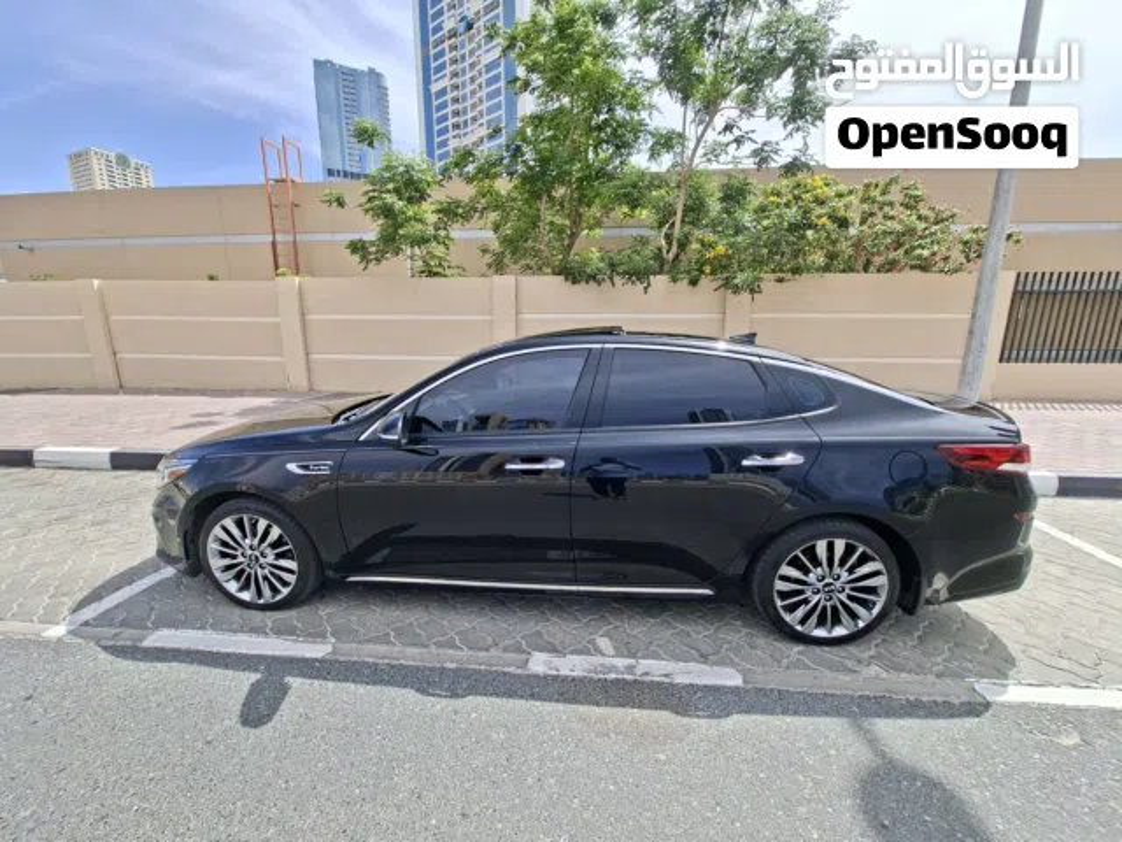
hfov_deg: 106.2
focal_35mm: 13
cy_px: 421
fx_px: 421
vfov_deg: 89.9
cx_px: 561
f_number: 2.2
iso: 40
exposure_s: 1/1319
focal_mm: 1.74
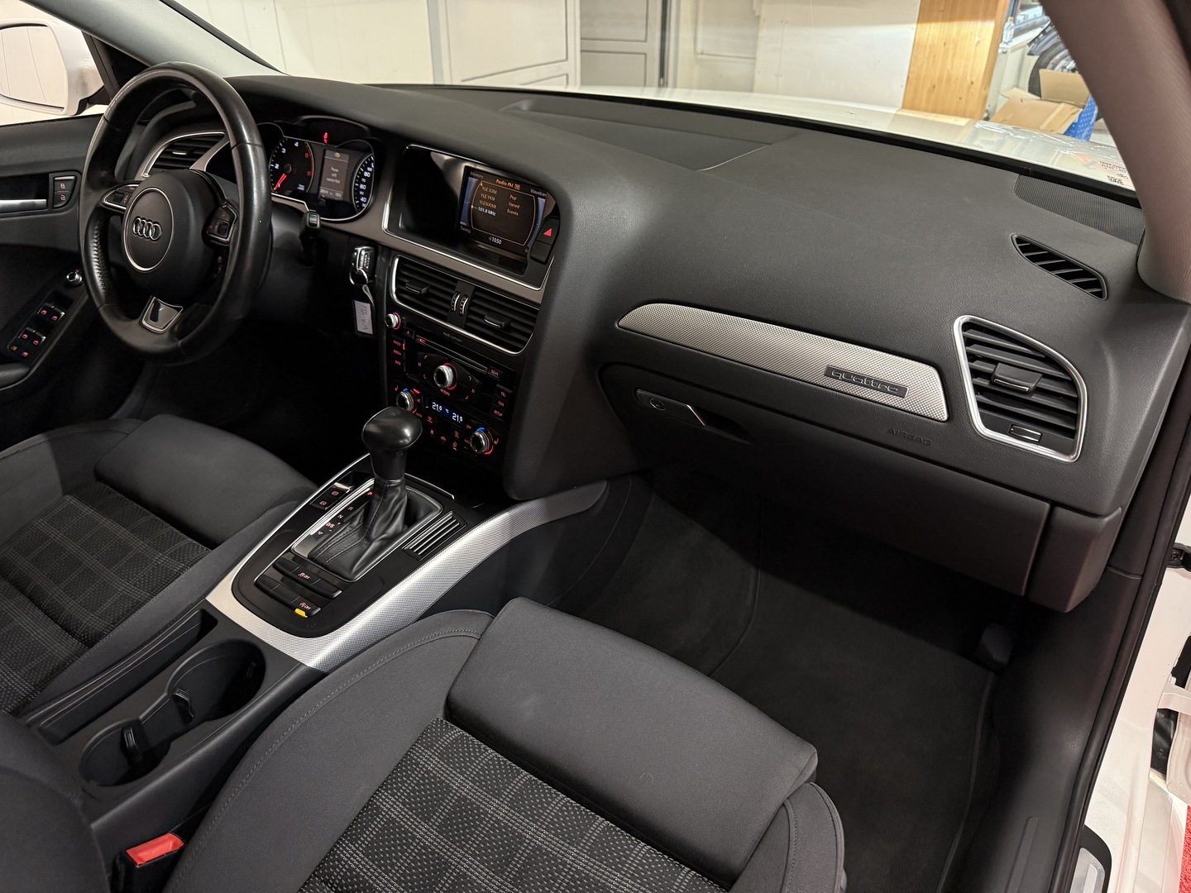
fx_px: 826
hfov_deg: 71.6
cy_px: 446
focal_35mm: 24
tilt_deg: -30.2
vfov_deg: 56.8
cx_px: 596
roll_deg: +1.0
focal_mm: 6.76
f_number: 1.78
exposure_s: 1/100
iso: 320
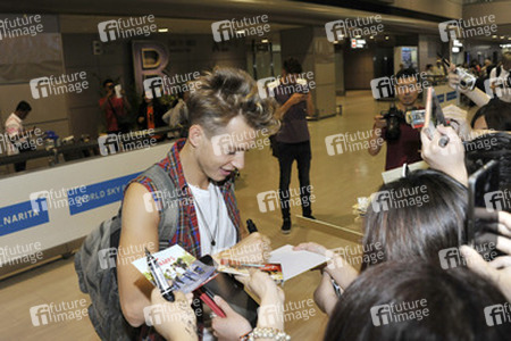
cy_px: 170
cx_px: 256
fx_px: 397
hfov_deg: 65.5
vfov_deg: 46.4
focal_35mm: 28
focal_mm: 28
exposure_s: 1/200
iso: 2000
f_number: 5.6
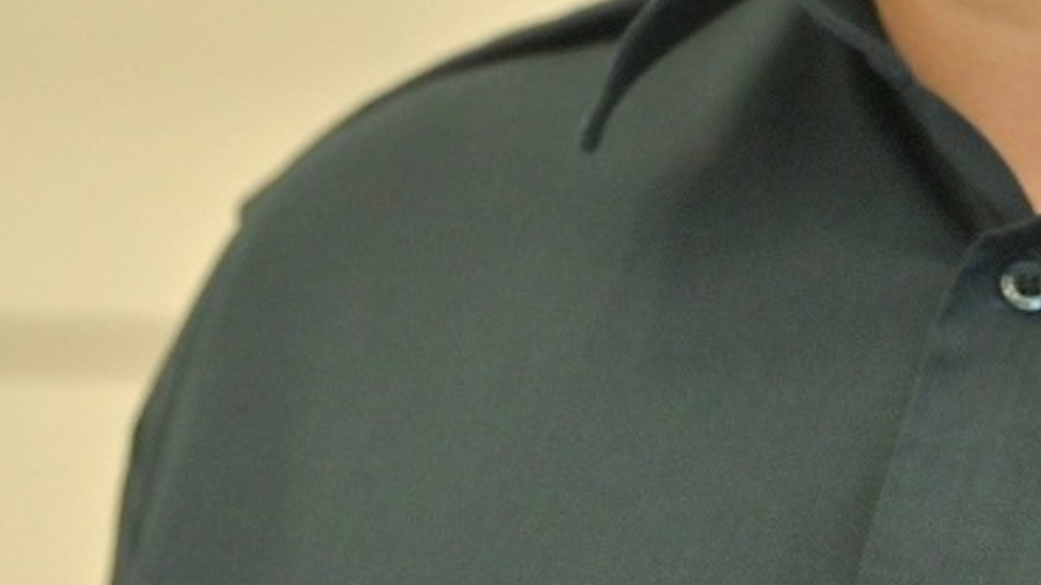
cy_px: -354
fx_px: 22769
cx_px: 928
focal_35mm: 825
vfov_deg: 1.5
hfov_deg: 2.6
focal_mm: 180
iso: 800
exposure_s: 1/833
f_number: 2.8
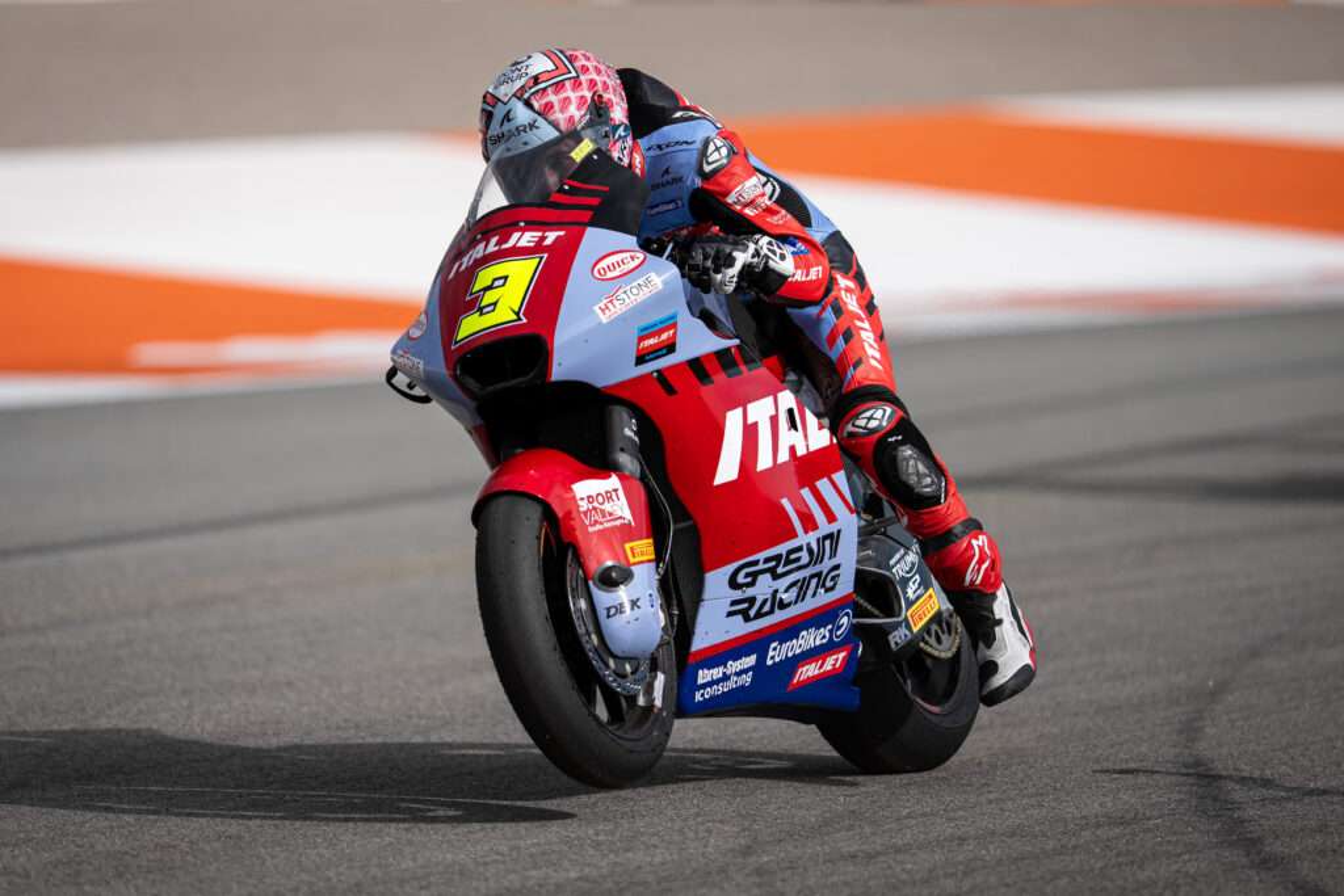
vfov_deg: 4.3
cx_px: 631
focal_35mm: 318
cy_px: 448
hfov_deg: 6.5
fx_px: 11886
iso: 100
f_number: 2.8
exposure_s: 1/3200
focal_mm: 300
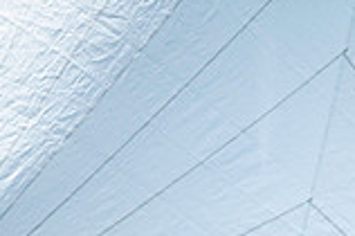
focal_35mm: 2209
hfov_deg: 0.9
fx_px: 21760
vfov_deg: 0.6
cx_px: 568
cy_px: 423
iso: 400
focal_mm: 600
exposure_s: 1/4000
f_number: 4
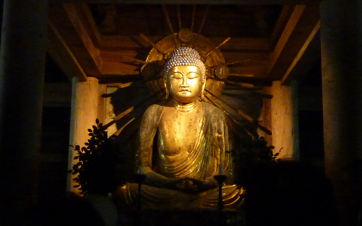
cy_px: 126
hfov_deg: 39.6
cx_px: 181
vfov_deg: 25.3
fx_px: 503
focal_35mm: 51
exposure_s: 1/8
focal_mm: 4.4
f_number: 3.3
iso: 800
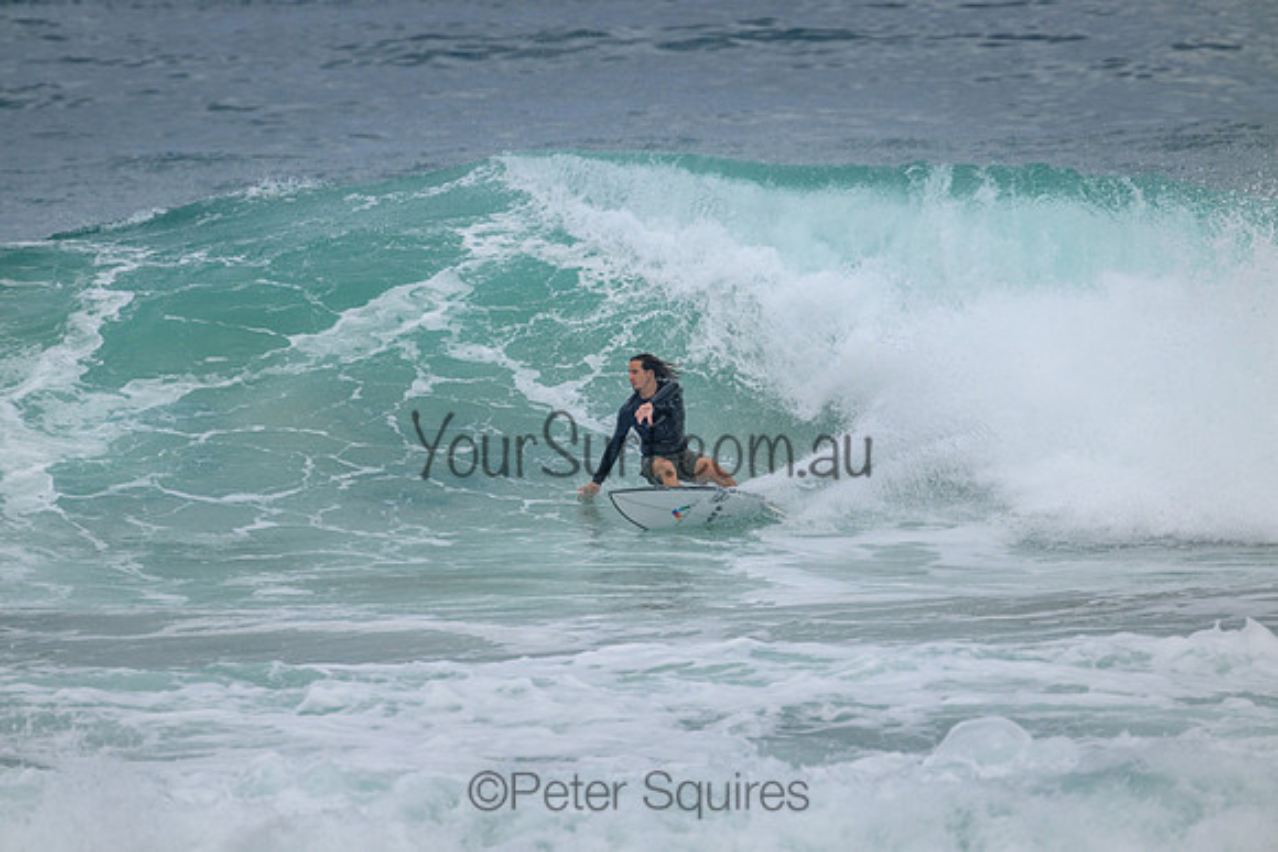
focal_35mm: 800
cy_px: 426
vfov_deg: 1.7
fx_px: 28405
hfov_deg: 2.6
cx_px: 639
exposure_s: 1/2000
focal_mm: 800
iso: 640
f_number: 11
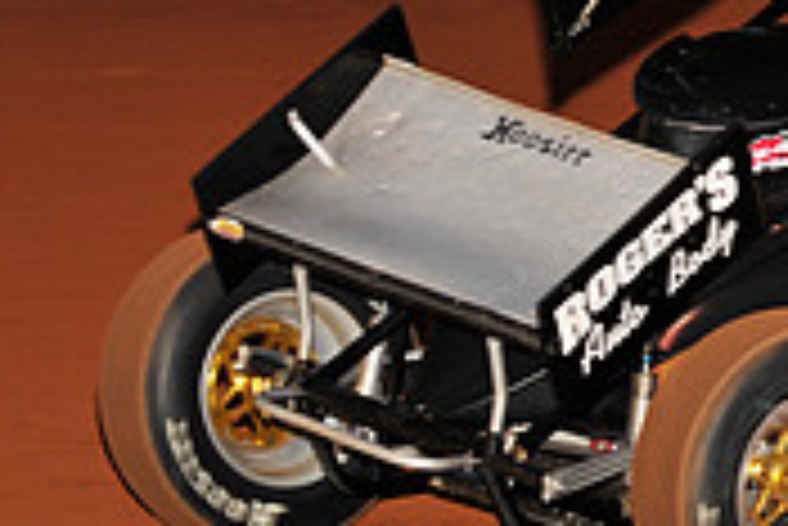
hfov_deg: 5.2
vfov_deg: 3.5
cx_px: 1022
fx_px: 8697
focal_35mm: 397
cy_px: 27
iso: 800
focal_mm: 120
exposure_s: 1/320
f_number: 5.6
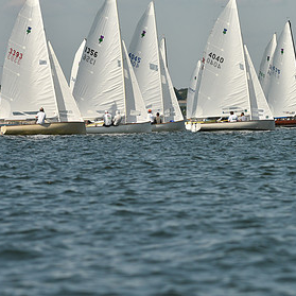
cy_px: 112
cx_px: 209
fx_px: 3415
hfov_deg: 5.0
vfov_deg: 5.0
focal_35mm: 353
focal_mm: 200
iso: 250
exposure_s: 1/1600
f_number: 6.3
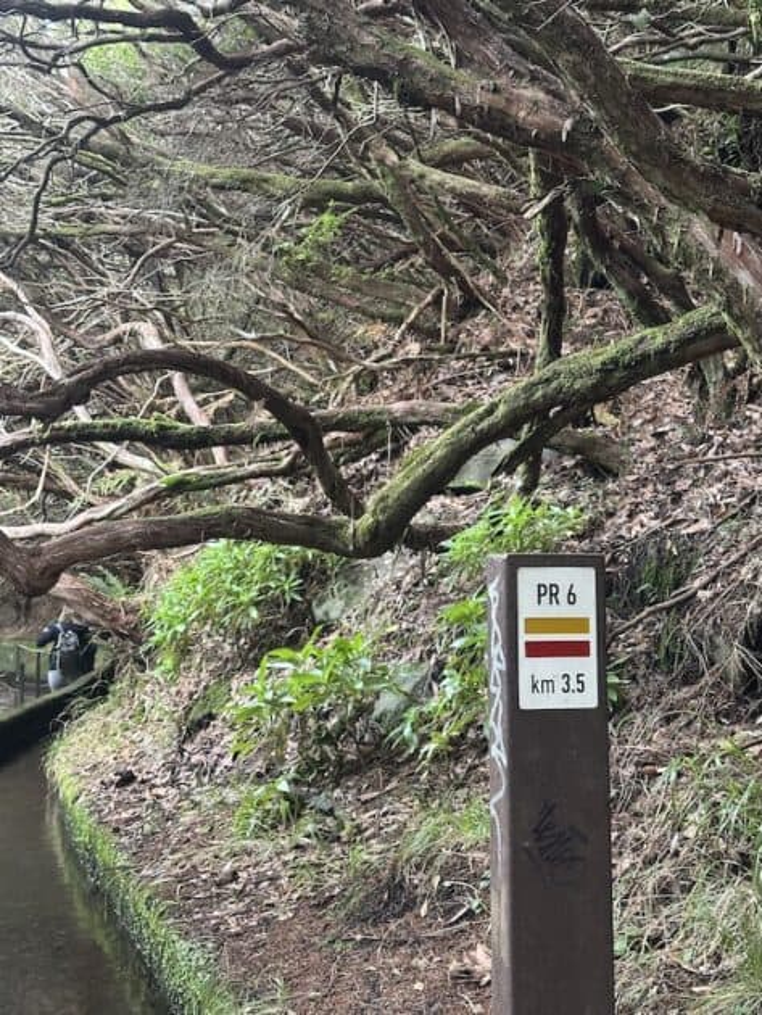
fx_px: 1408
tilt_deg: +4.3
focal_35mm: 48
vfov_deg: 39.6
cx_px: 381
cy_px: 508
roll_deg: -0.2
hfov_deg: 30.3
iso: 200
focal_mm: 6.86
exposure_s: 1/60
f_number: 1.78
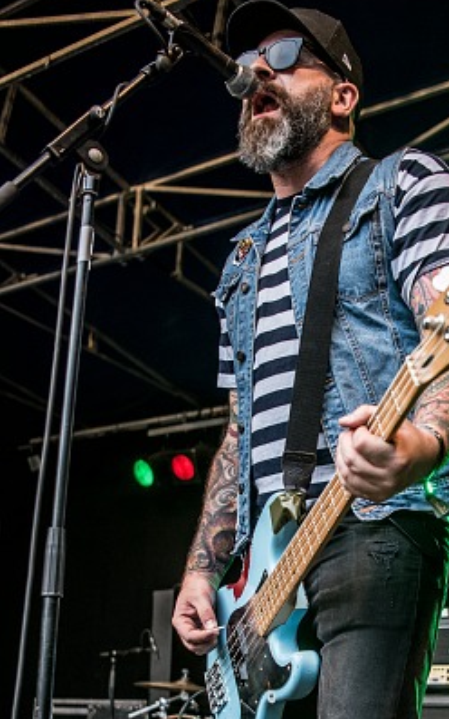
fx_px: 979
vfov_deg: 38.5
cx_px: 347
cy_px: 596
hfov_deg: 25.5
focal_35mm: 50
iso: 640
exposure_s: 1/125
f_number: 2.8
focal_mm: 27
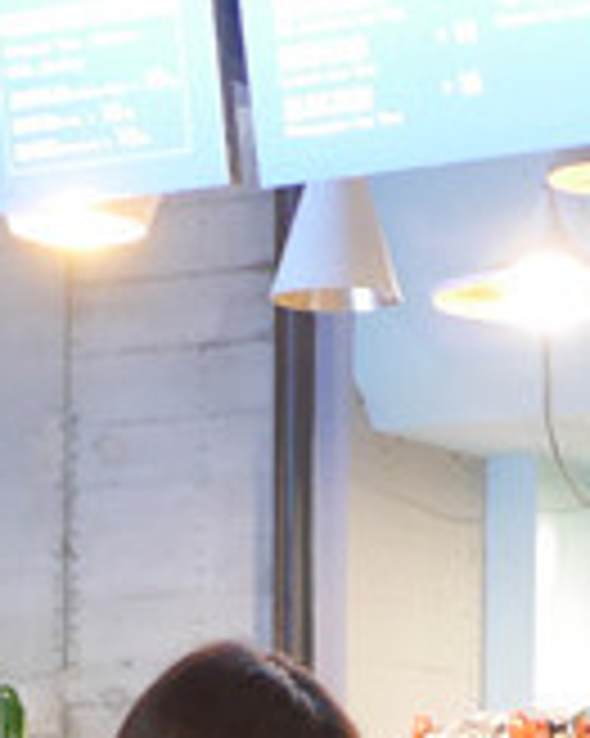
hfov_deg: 8.6
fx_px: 3911
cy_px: 1048
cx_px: 104
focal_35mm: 179
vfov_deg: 10.5
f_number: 1.7
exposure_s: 1/60
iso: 800
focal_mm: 15
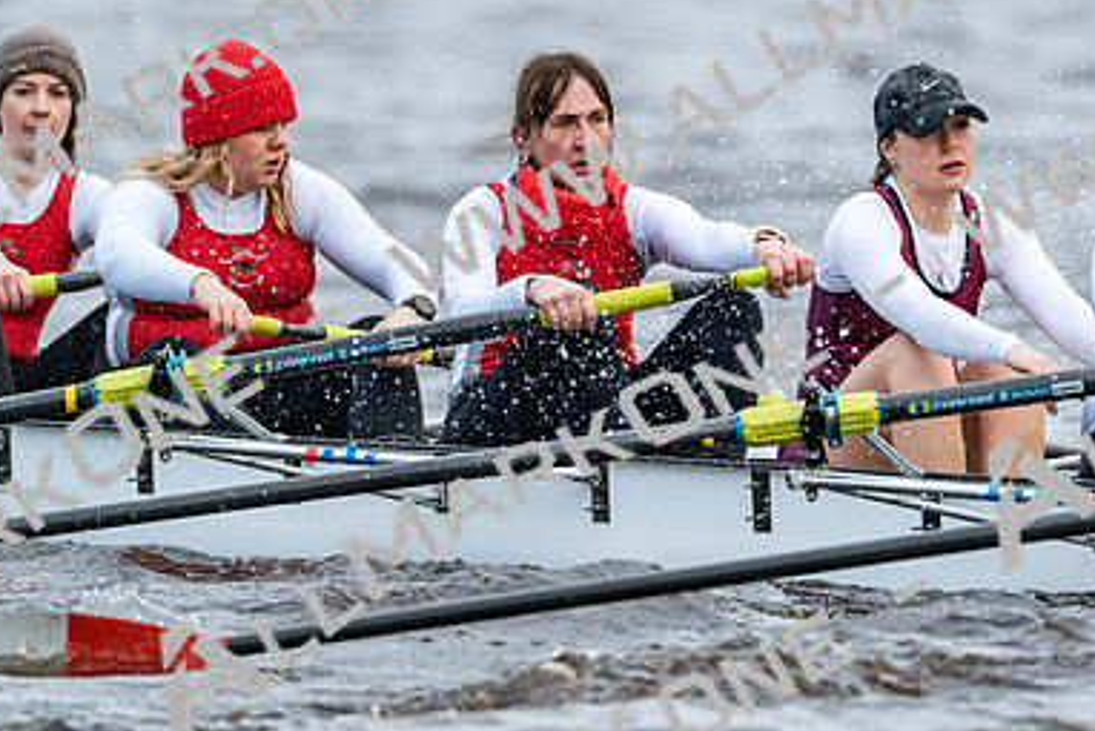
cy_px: 302
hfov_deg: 2.3
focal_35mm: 912
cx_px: 742
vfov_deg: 1.5
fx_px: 27749
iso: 4000
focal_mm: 600
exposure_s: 1/1600
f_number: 6.3
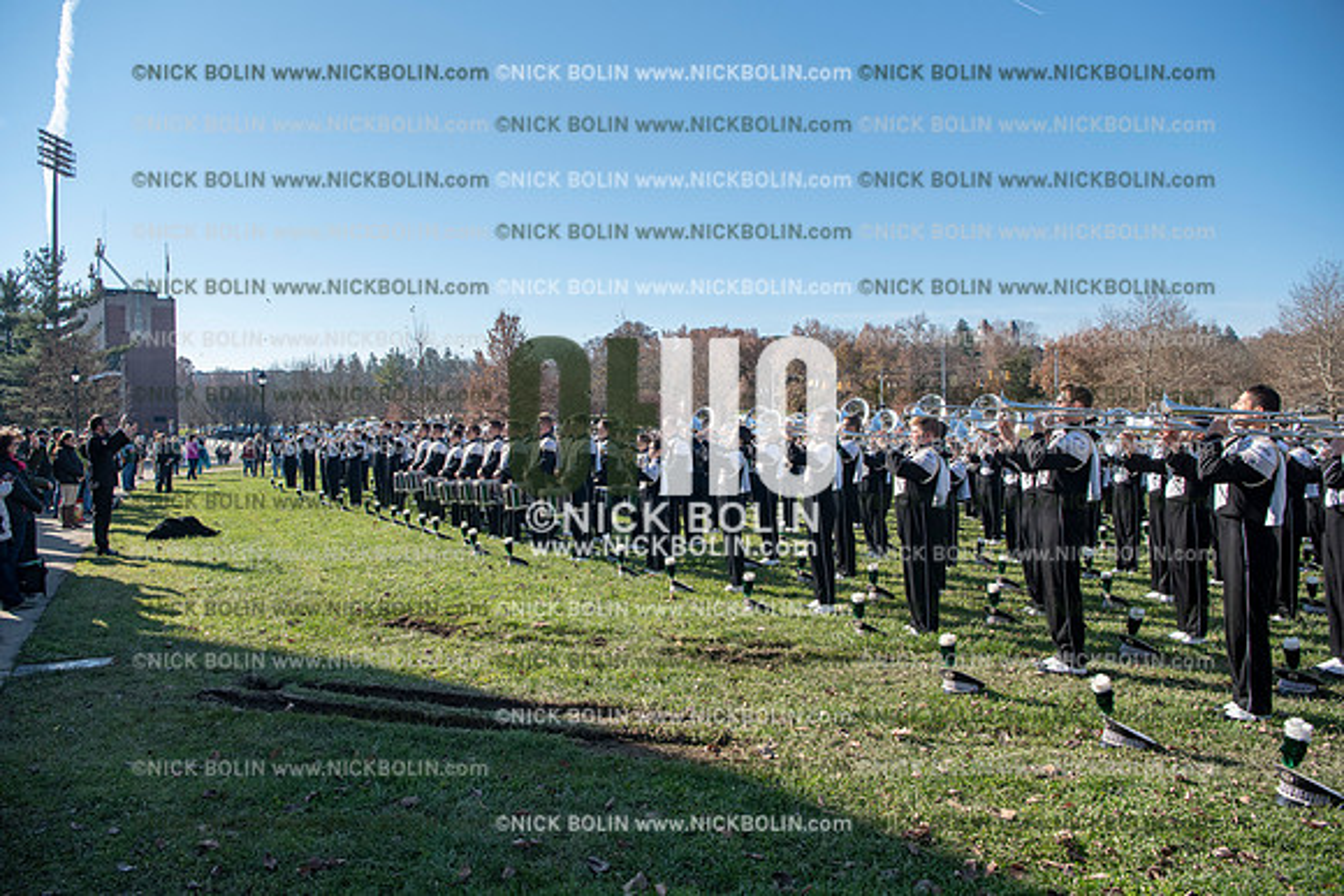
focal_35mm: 24
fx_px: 896
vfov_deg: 53.2
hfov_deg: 73.7
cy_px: 448
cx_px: 672
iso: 200
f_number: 5.6
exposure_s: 1/1000
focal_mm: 24
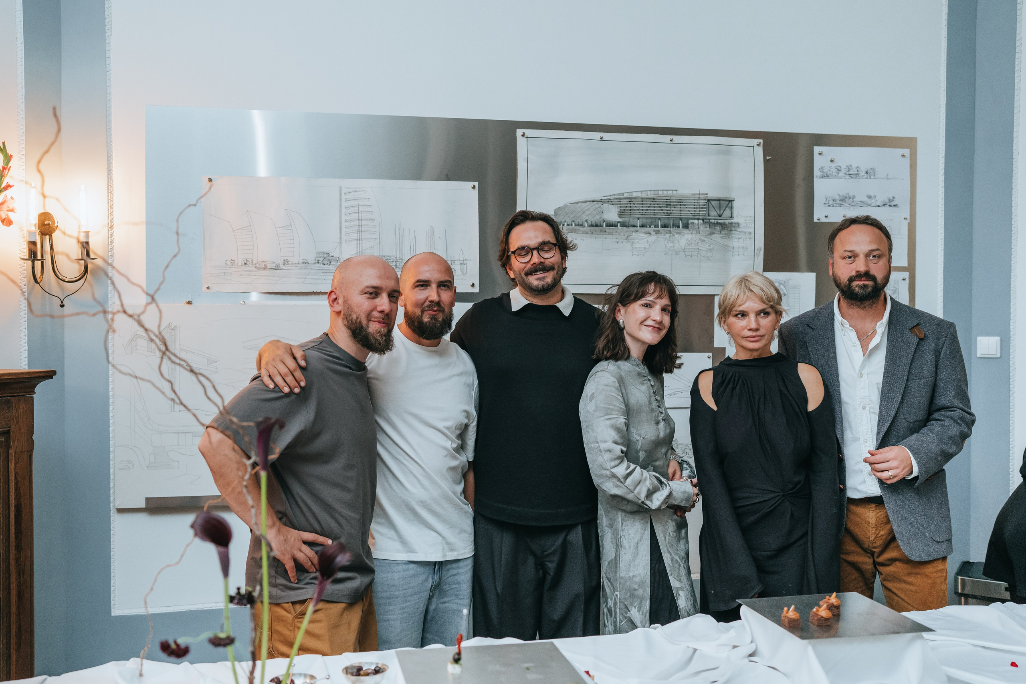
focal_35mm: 36
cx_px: 497
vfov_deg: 36.7
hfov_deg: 52.8
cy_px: 338
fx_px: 1032
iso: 1600
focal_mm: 35
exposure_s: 1/160
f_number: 2.5
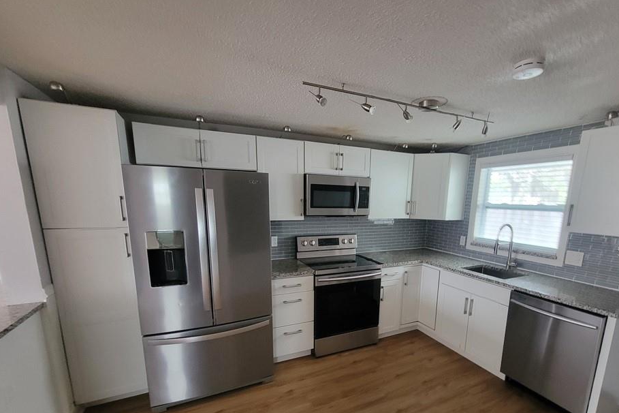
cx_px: 338
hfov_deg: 100.1
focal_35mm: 15
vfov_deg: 76.3
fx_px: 258
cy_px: 251
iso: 500
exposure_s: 1/30
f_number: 2.2
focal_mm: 2.2
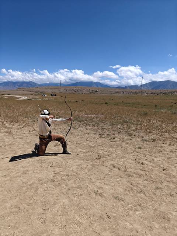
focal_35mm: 23
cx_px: 88
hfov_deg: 58.9
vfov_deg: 73.9
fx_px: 157
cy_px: 118
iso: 100
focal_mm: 6.06
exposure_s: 1/5019
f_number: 1.6
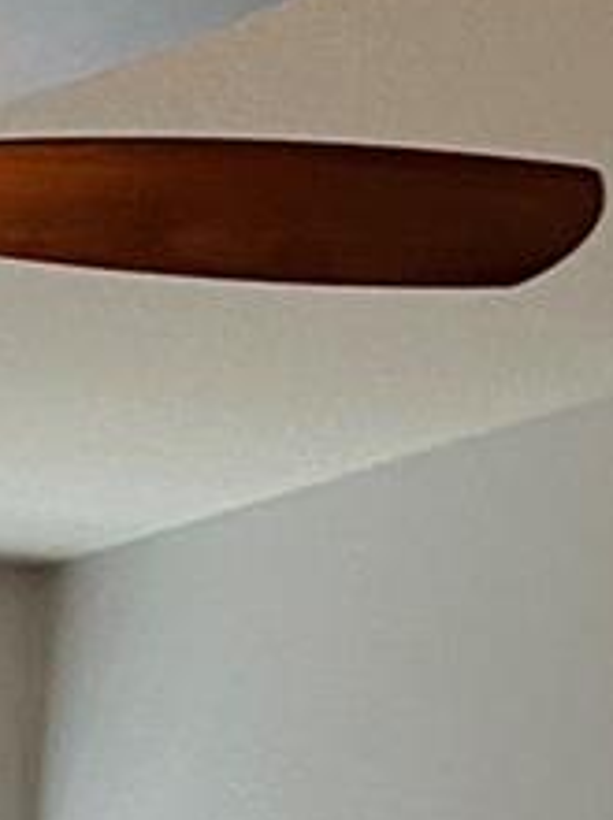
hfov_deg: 7.2
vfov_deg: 9.8
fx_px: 4286
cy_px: 1911
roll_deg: -1.4
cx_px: -1263
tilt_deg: -3.0
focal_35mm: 181
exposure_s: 1/60
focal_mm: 4.25
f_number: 1.8
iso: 200
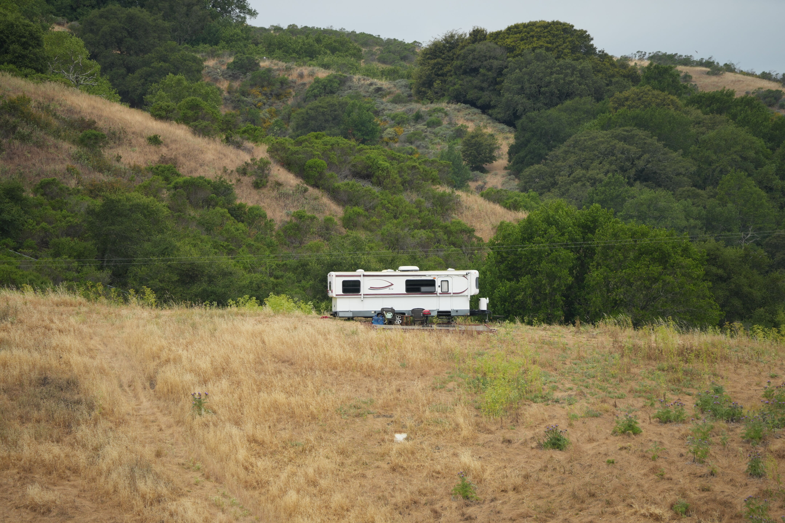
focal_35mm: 400
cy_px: 262
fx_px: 8722
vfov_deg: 3.4
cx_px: 392
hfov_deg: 5.2
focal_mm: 400
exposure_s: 1/640
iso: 320
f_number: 6.3
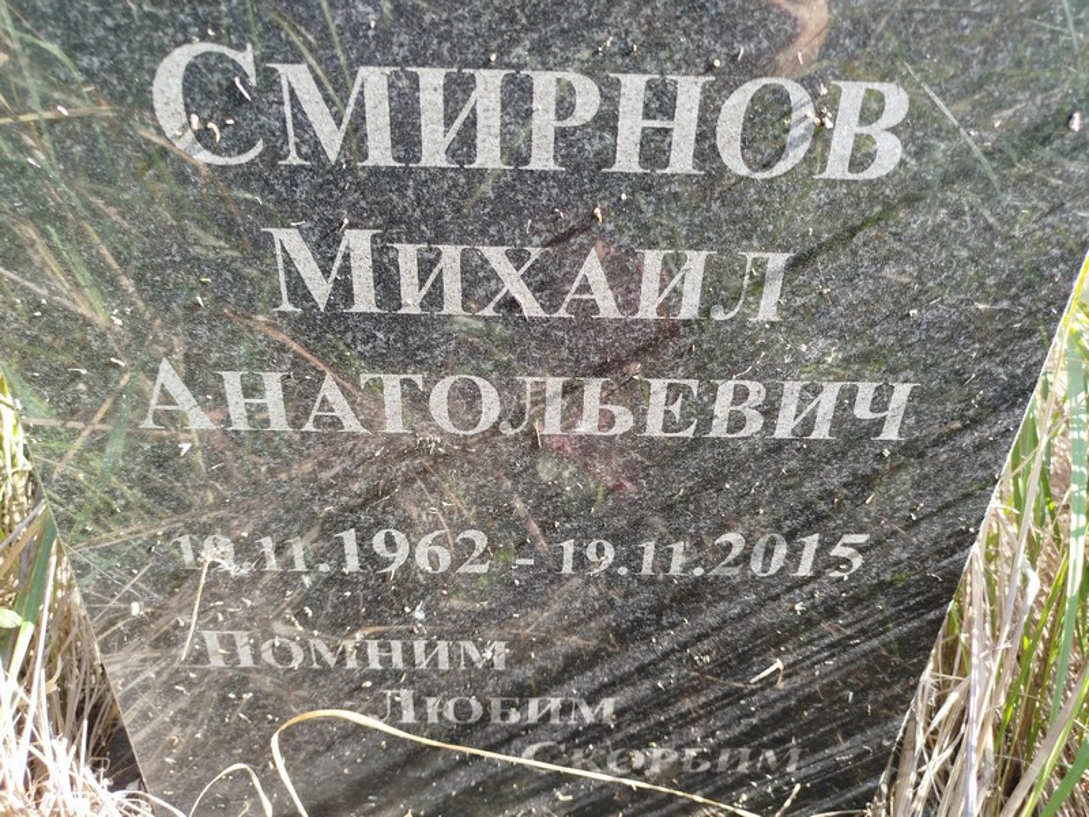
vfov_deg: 56.8
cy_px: 408
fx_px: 755
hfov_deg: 71.6
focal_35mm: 24
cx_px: 544
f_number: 1.7
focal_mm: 5.31
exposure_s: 1/100
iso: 50
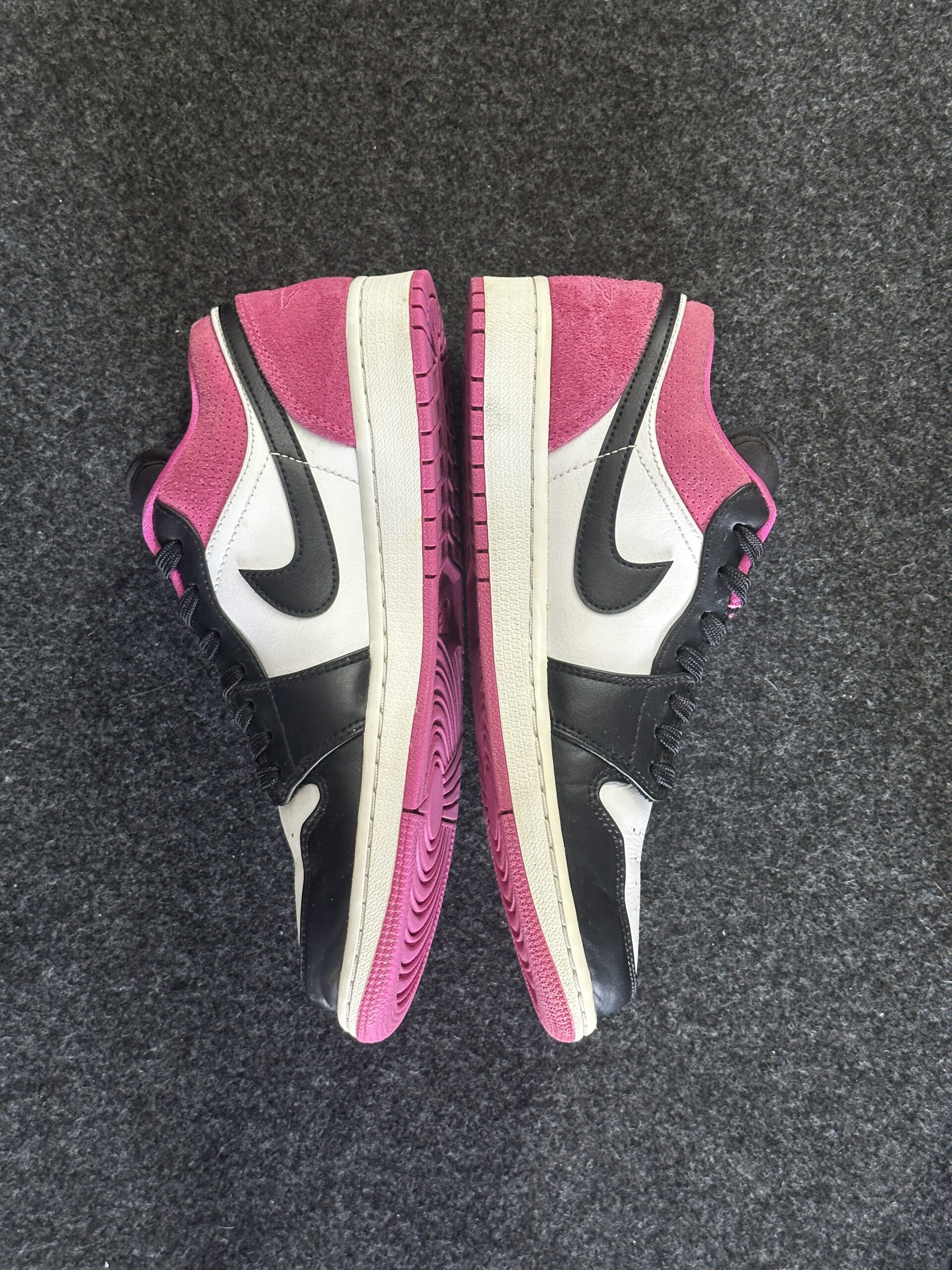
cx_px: 476
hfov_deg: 30.3
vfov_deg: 39.7
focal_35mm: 48
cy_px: 635
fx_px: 1760
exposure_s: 1/50
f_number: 1.78
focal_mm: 6.86
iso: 200
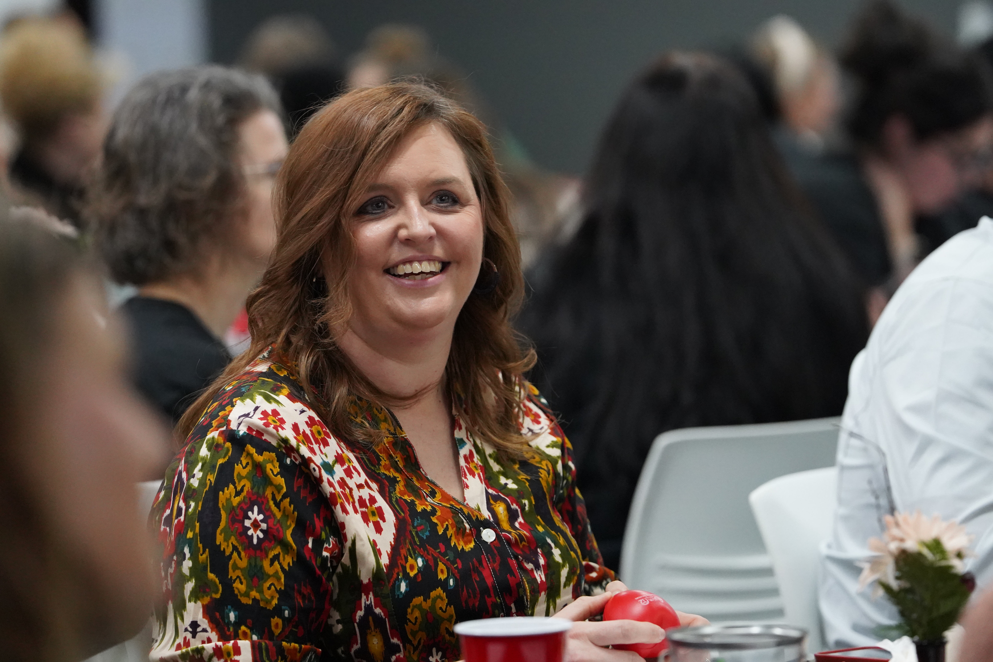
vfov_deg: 6.9
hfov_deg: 10.3
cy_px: 331
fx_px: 5516
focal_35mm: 200
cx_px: 496
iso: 10000
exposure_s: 1/160
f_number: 4
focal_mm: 200
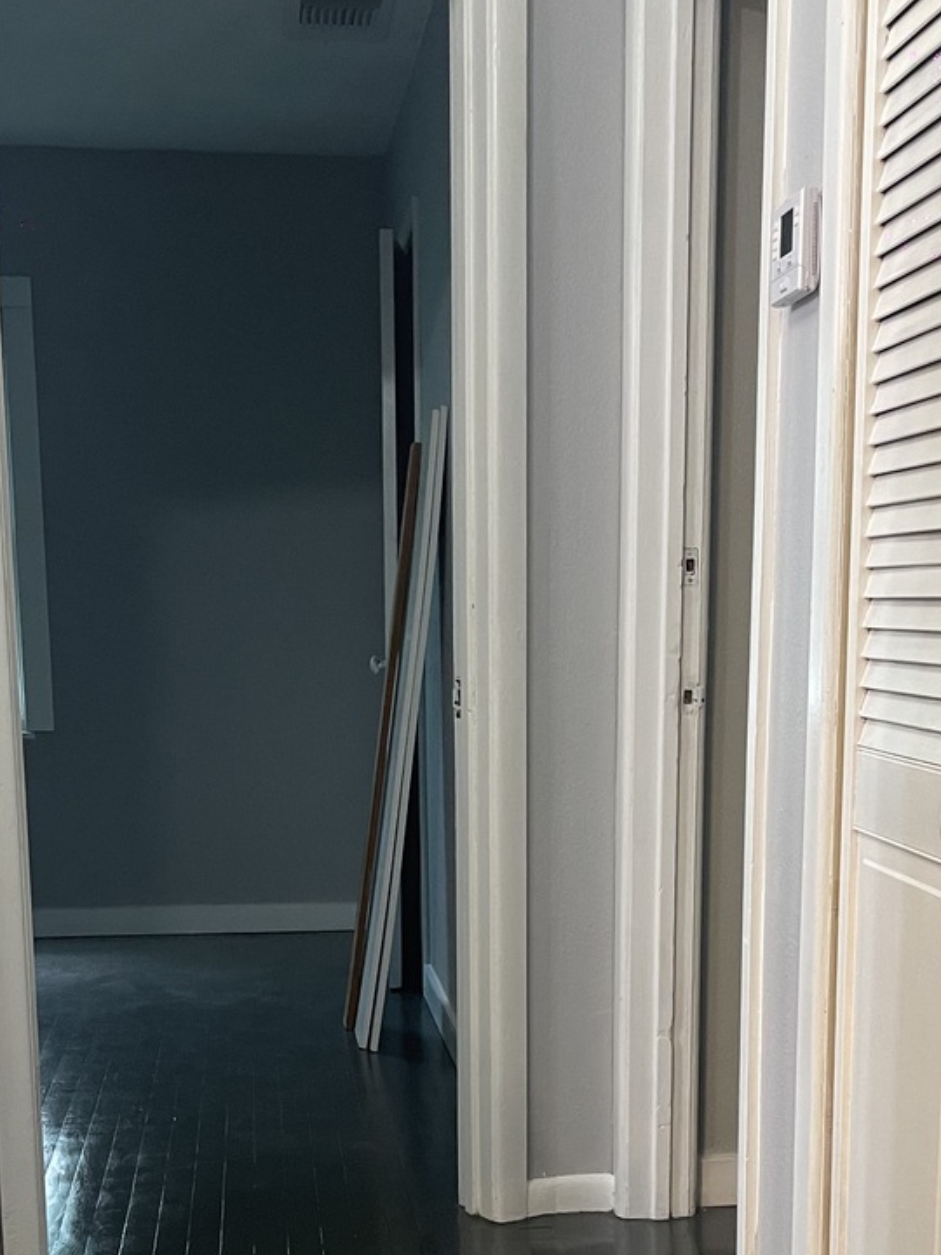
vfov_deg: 37.2
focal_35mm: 50
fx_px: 1812
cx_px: 488
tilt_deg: -9.9
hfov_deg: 29.1
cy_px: 959
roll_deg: +0.3
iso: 200
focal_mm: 5.1
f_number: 1.6
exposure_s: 1/60
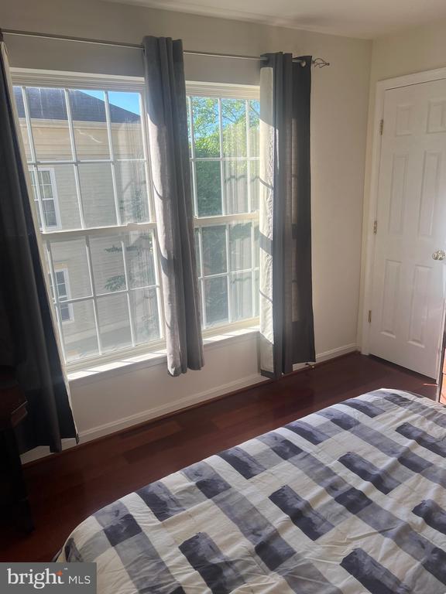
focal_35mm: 26
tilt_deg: -14.1
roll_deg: +2.8
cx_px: 223
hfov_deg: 53.1
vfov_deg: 67.3
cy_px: 297
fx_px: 447
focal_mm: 5.7
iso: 50
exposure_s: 1/646
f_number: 1.5
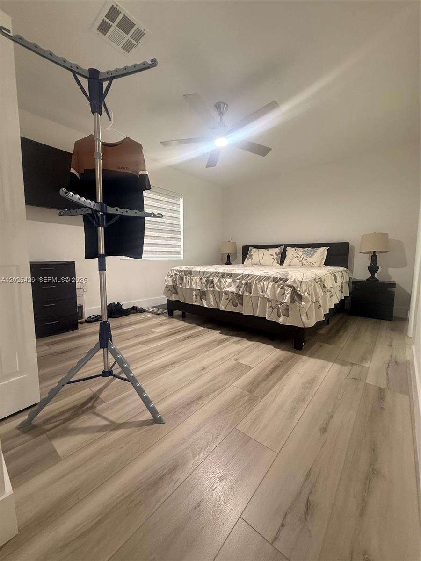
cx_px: 210
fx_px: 227
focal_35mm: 14
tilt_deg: -4.5
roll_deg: -0.1
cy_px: 280
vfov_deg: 102.1
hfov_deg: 85.7
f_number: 2.2
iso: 200
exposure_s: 1/60
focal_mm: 2.22
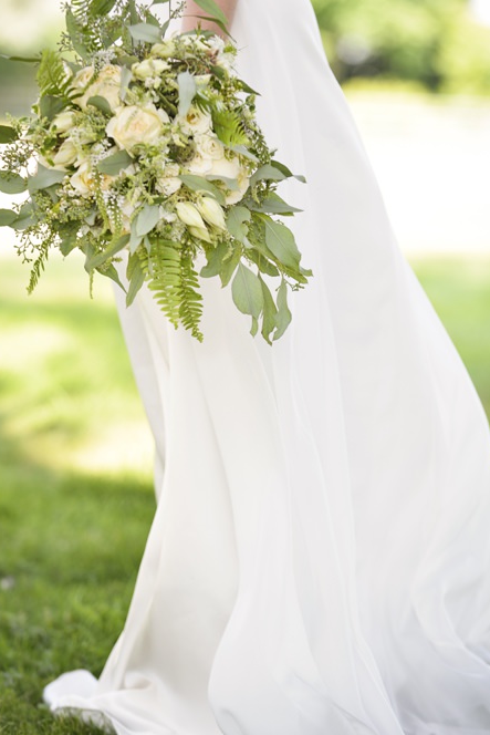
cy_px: 329
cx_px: 246
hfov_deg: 9.2
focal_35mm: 149
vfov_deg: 13.8
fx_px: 3040
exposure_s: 1/320
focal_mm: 110
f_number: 2.8
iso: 250
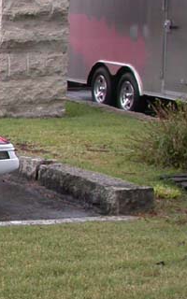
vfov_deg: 16.2
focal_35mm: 129
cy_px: 156
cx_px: -289
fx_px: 1052
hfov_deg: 9.0
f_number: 3.7
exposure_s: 1/90.7
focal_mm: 7.85
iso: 100
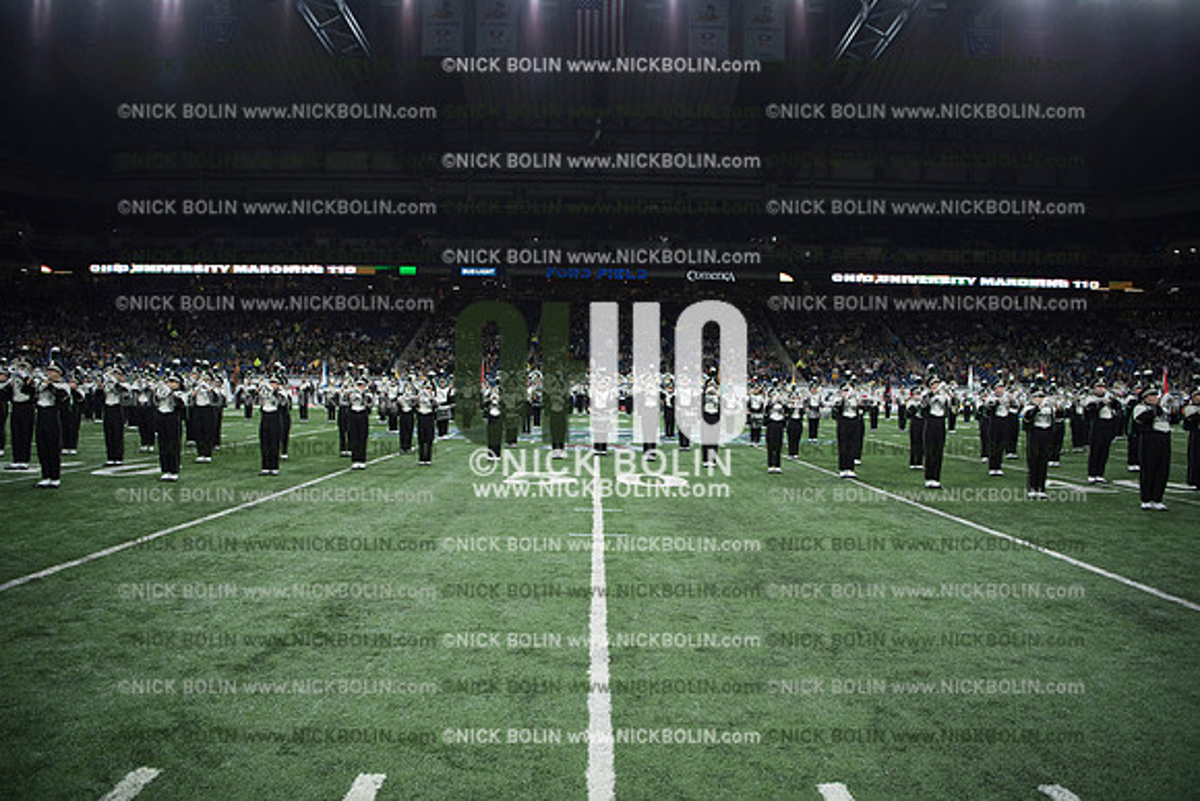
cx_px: 600
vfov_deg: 53.2
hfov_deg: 73.7
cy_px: 400
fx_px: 800
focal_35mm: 24
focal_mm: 24
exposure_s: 1/1250
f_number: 2.8
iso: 1250
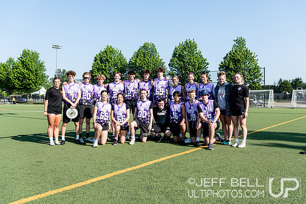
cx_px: 153
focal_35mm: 35
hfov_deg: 54.4
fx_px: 298
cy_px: 102
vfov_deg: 37.9
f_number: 5.6
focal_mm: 35
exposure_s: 1/250
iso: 64
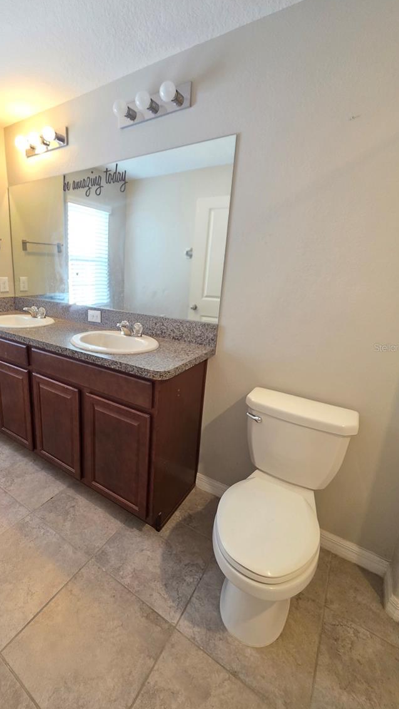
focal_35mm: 15
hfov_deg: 68.7
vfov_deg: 103.0
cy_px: 347
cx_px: 137
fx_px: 282
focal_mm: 2.2
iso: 400
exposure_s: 1/60
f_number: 1.9
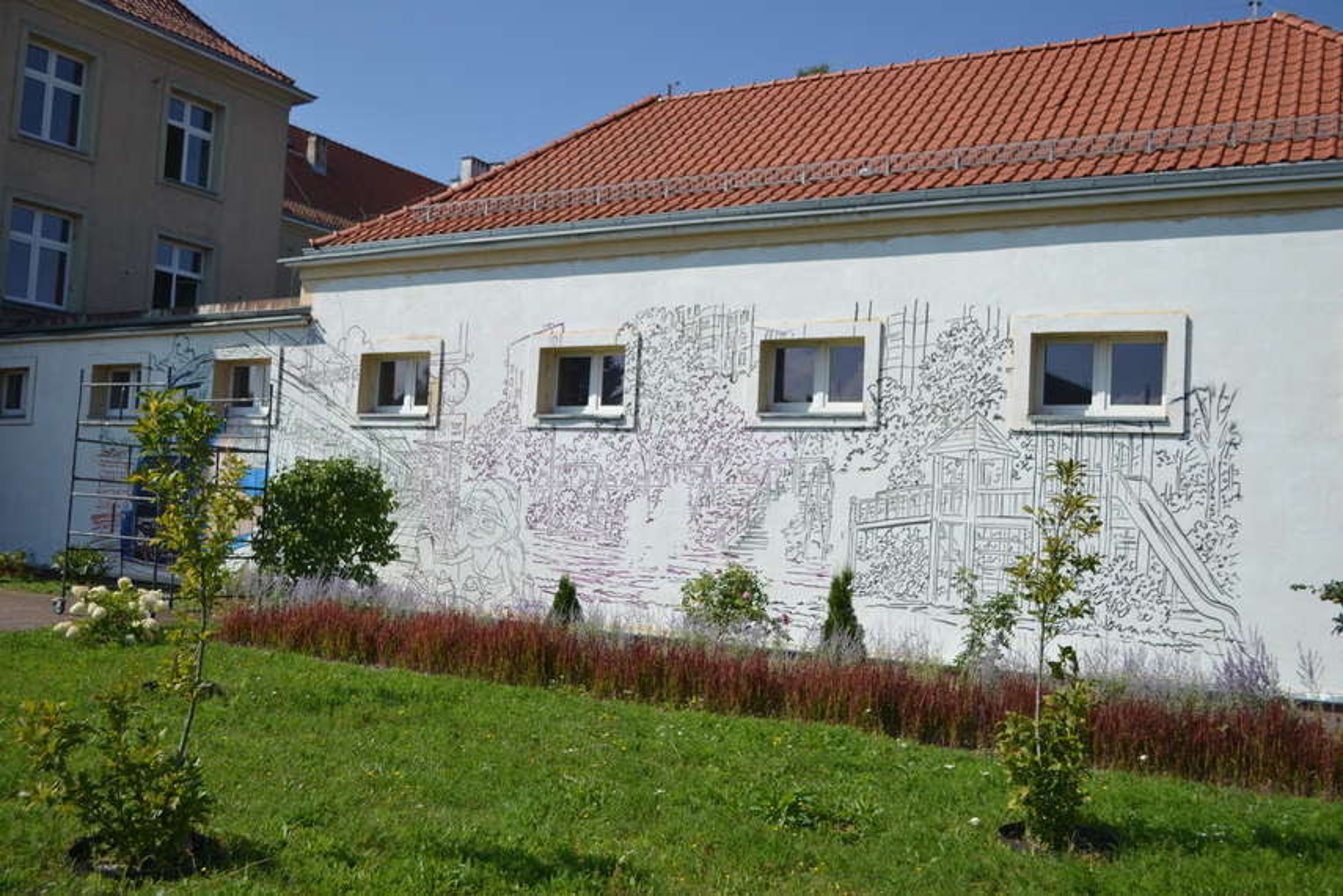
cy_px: 448
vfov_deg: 40.0
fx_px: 1231
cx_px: 672
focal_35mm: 33
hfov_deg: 57.2
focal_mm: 22
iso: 100
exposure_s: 1/1250
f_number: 3.8
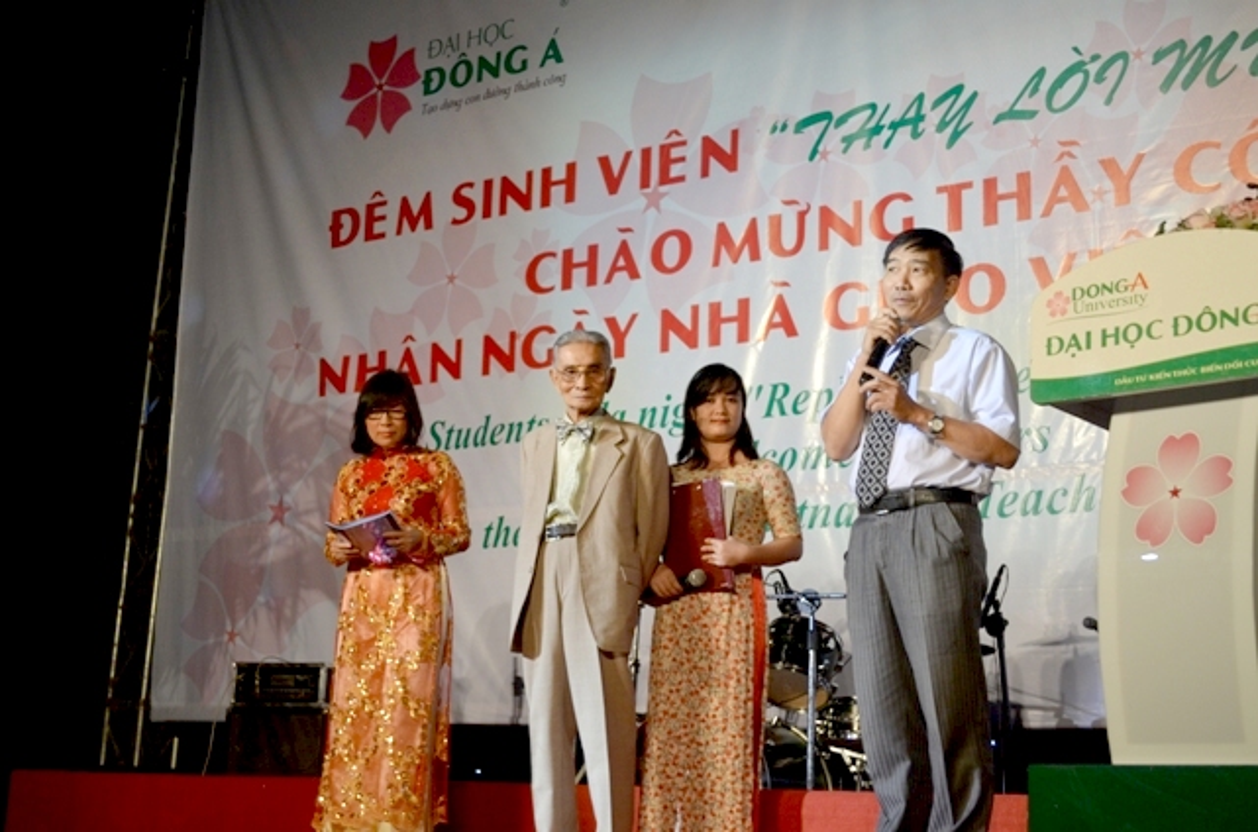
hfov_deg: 37.0
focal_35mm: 54
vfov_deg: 24.9
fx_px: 1882
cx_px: 629
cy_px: 416
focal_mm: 36
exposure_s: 1/60
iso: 500
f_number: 5
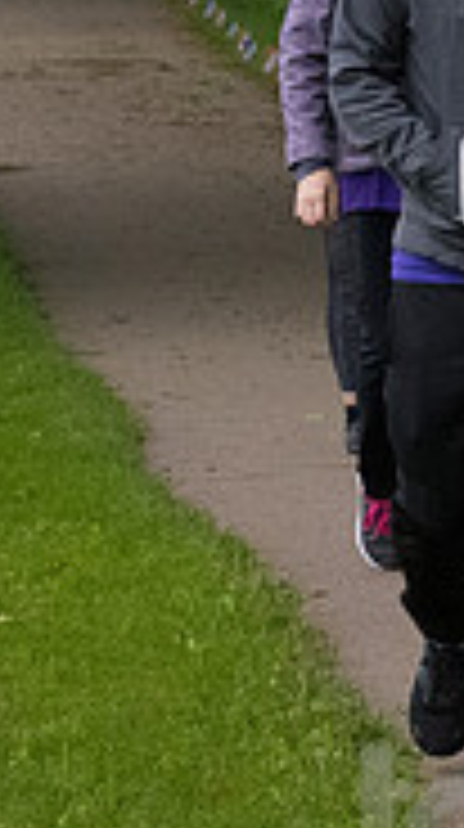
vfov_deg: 6.2
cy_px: 274
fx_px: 7618
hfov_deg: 3.4
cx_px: 1135
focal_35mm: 347
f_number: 7.1
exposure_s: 1/1600
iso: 4000
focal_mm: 70
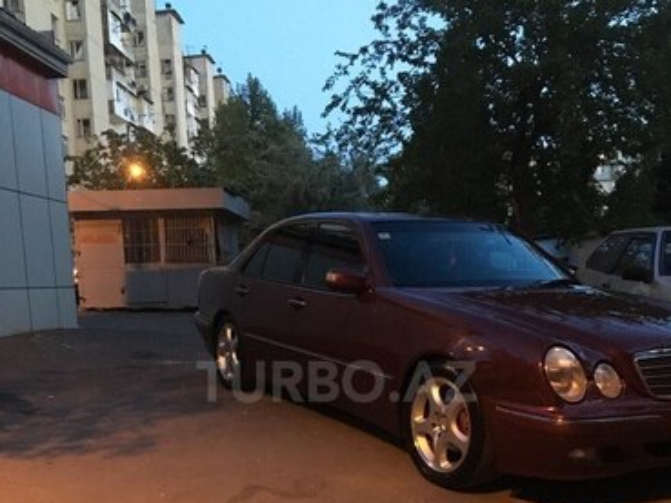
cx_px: 336
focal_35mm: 39
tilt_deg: -6.1
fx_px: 756
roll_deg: +2.5
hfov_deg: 47.8
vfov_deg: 35.9
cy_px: 381
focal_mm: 4.15
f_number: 2.2
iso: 320
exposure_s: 1/17
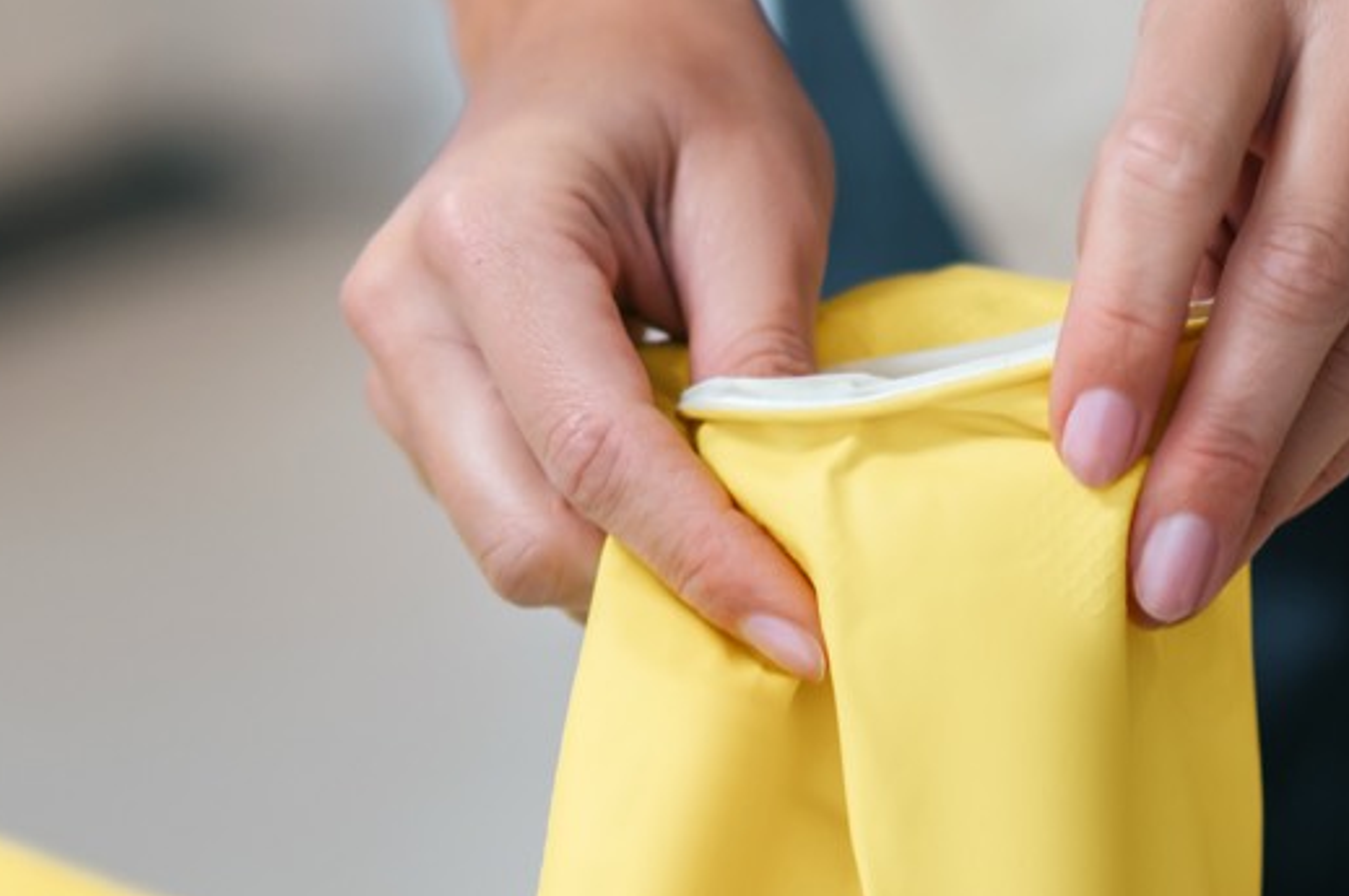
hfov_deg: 7.8
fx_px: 9808
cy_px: 795
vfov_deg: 5.2
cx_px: -122
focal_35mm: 262
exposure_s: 1/160
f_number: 2.5
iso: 320
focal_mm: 85
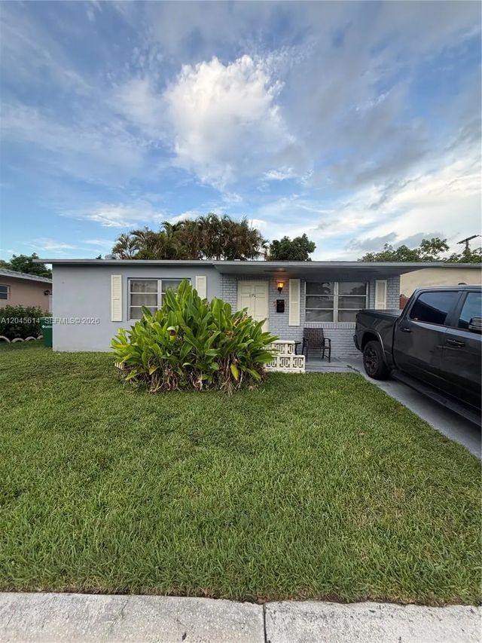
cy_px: 322
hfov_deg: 85.7
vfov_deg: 102.1
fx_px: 260
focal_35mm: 14
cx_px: 241
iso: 40
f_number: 2.2
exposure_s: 1/169
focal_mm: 2.22
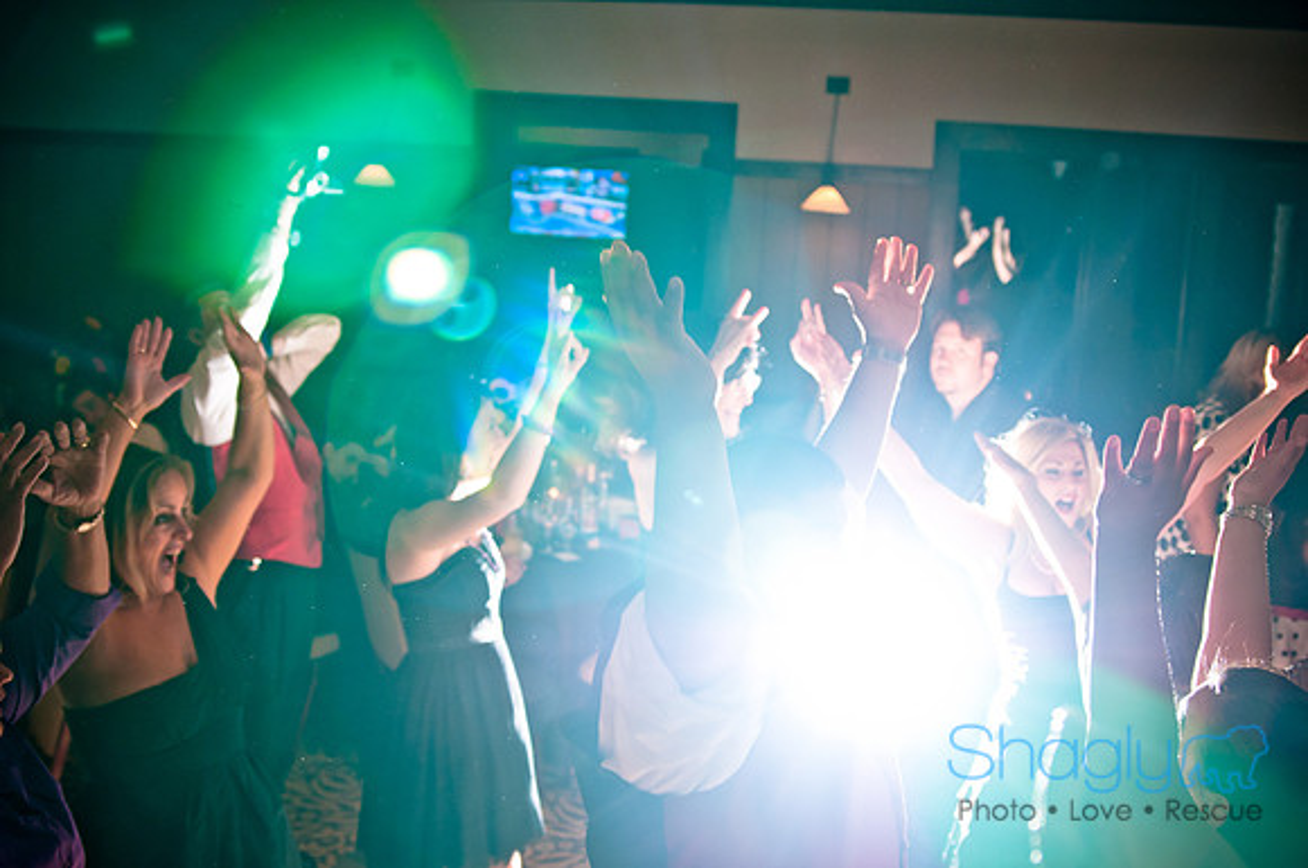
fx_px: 1524
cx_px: 654
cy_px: 434
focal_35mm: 42
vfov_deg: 31.8
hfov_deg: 46.5
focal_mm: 28
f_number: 3.2
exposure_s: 1/200
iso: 400
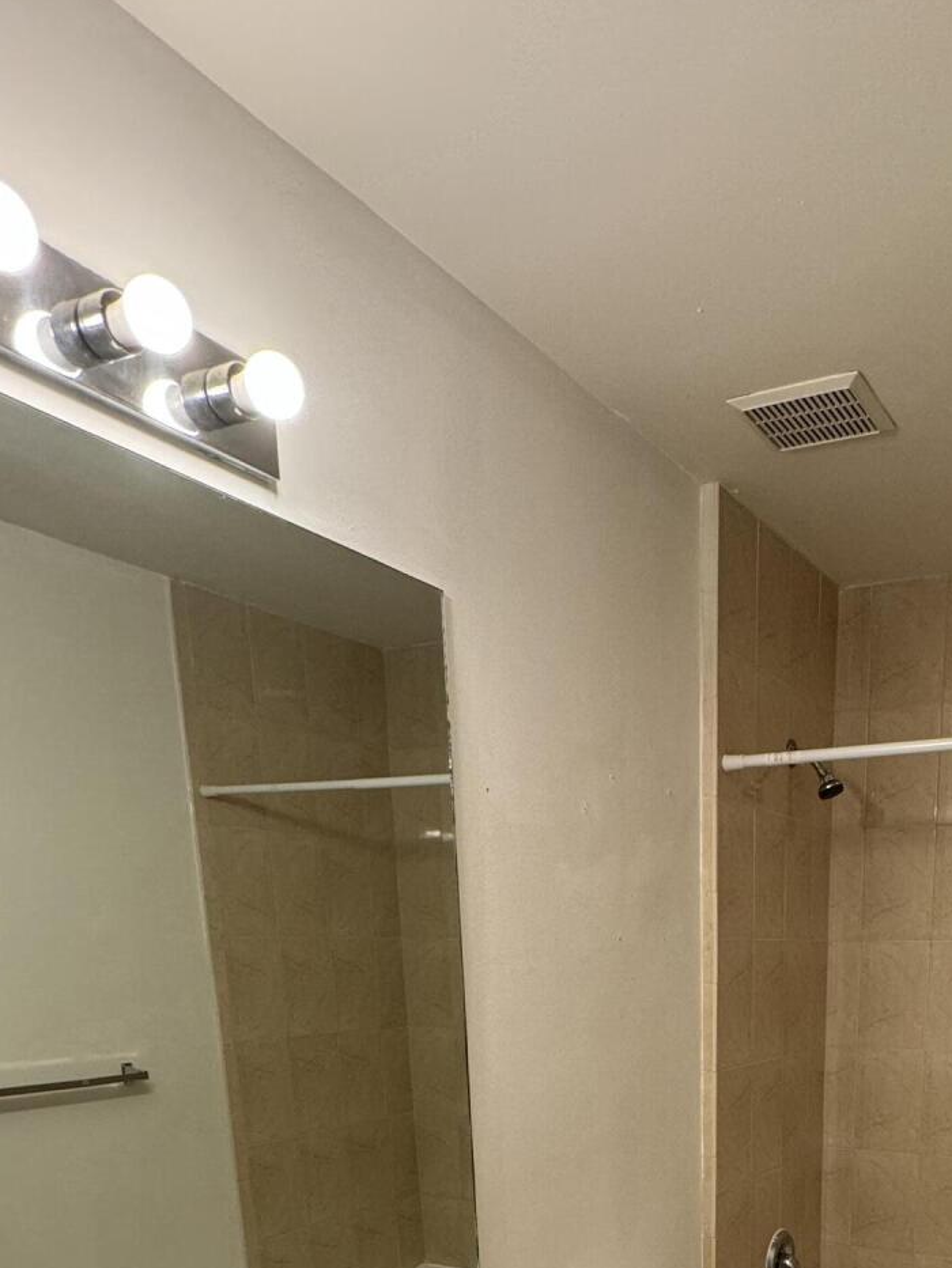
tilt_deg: -14.5
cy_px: 1234
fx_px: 1100
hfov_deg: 45.0
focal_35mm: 30
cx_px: 726
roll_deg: +1.5
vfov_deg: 50.1
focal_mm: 2.22
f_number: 2.2
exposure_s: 1/120
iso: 160
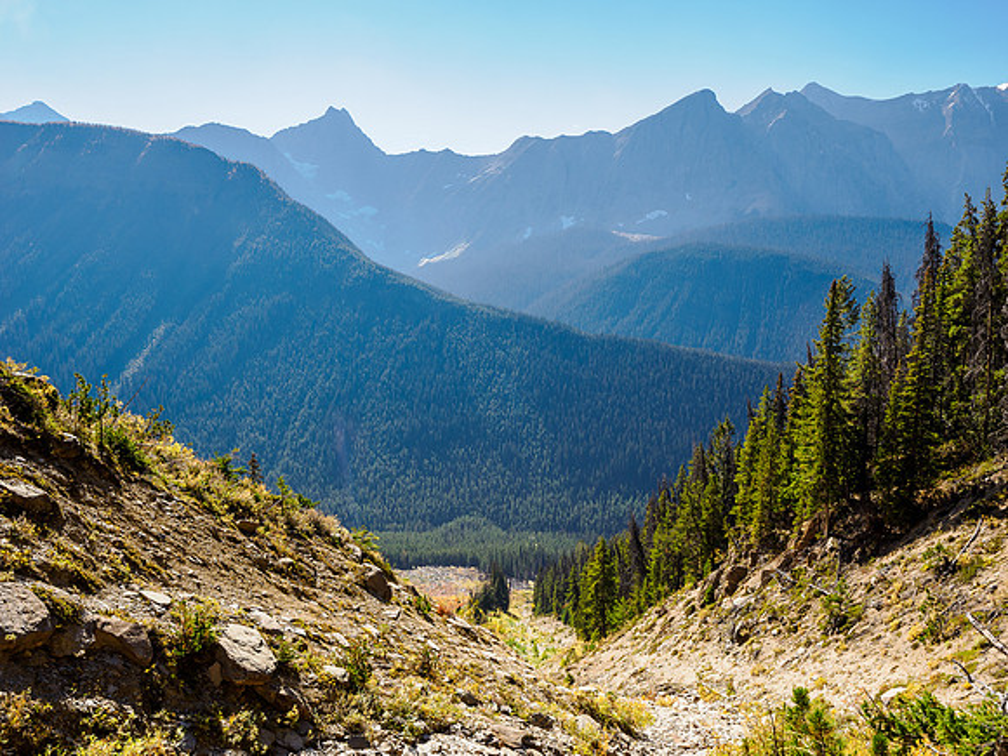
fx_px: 874
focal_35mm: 30
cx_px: 504
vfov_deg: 46.8
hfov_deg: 60.0
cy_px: 378
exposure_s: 1/250
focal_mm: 15
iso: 200
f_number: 8
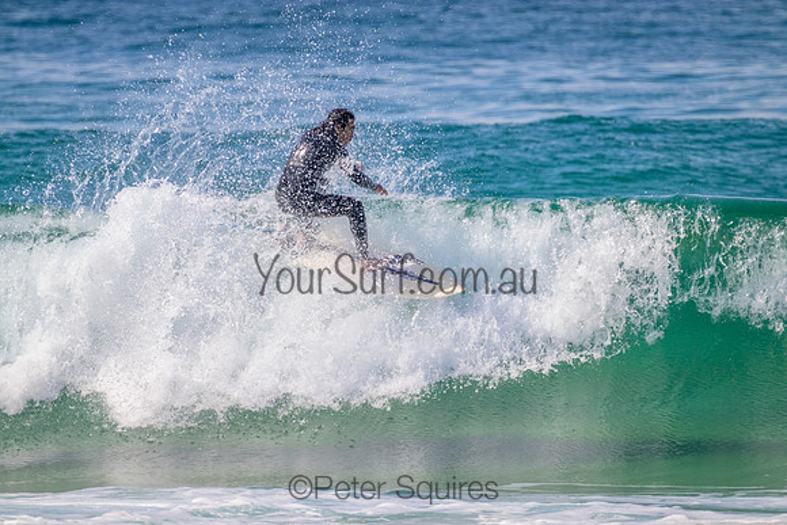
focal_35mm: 800
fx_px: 17492
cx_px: 394
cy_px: 262
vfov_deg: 1.7
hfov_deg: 2.6
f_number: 11
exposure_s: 1/2000
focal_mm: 800
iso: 1400
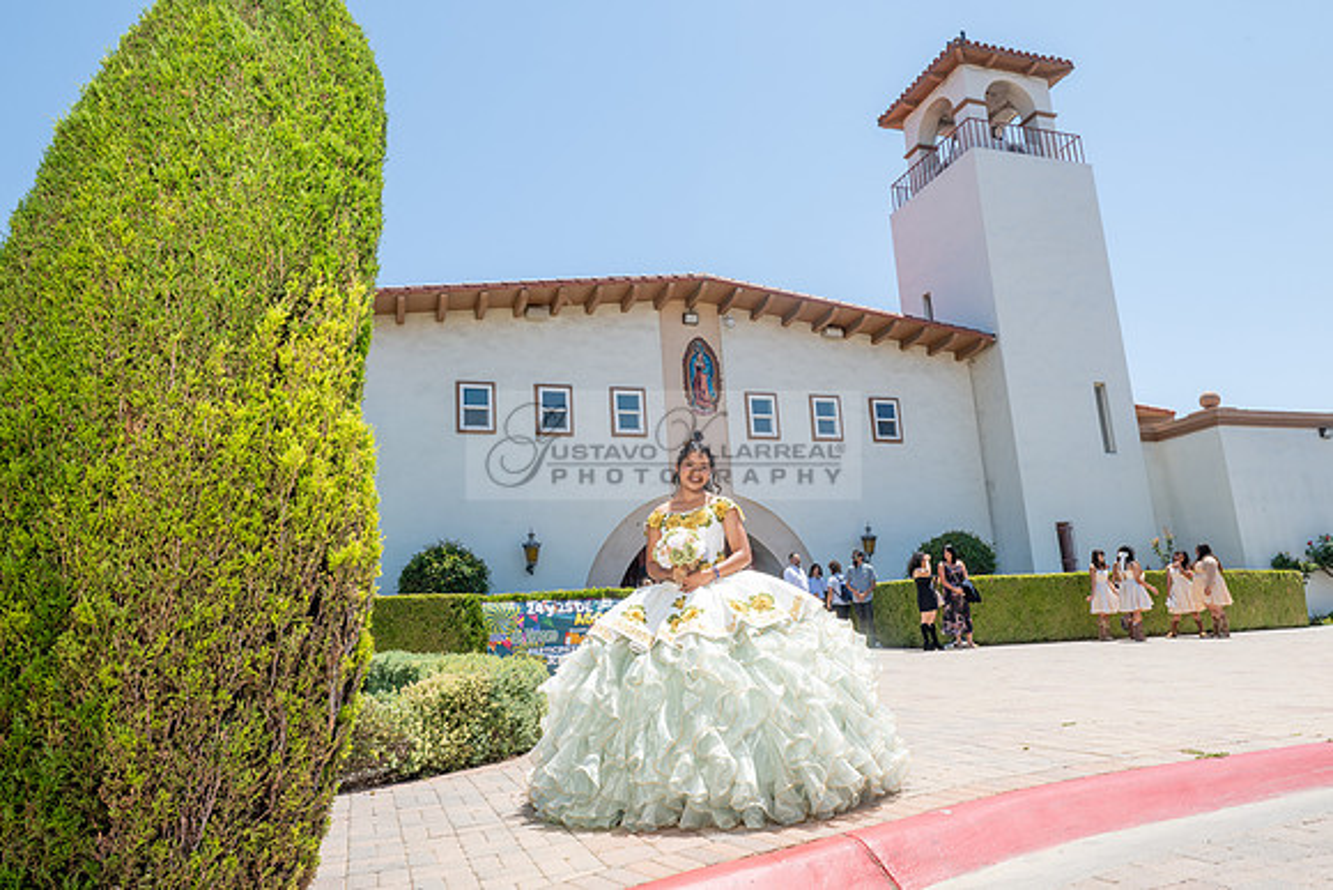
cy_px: 445
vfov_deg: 53.2
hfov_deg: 73.7
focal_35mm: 24
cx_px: 666
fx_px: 889
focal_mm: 24
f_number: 11
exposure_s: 1/160
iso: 200
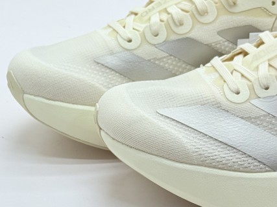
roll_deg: +1.8
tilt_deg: -25.1
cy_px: 104
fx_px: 384
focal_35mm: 48
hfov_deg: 39.7
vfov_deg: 30.3
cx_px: 138
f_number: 1.78
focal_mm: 6.76
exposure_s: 1/719
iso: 64
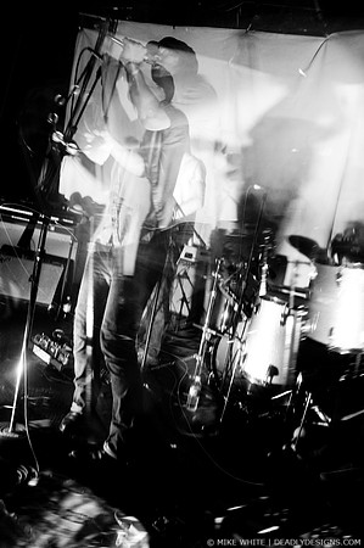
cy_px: 274
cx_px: 182
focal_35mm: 30
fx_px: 456
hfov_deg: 43.5
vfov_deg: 62.0
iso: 800
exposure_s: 1/2.5
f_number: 8
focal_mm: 20
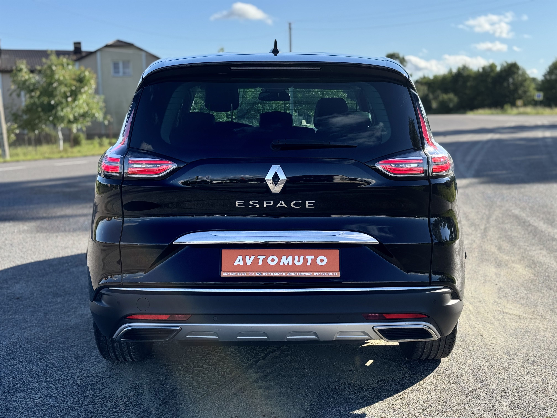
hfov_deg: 39.7
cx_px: 278
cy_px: 209
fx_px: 772
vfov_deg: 30.3
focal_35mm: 48
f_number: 1.78
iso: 64
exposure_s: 1/1490
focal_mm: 6.76
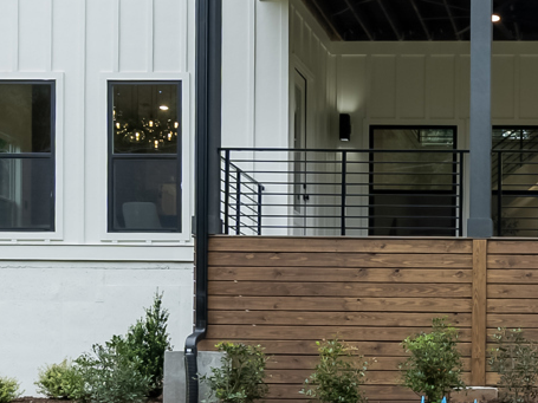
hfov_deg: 24.6
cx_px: 591
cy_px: 327
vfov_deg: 19.7
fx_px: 1150
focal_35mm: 74
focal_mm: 14
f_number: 8
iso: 100
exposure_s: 1/10
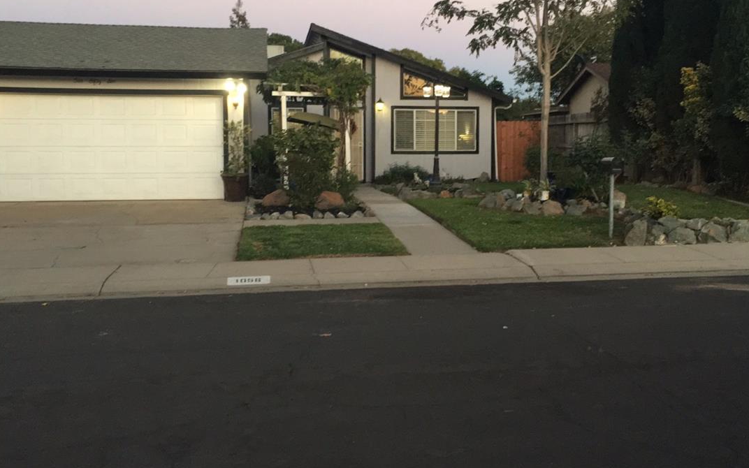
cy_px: 219
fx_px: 878
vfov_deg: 29.9
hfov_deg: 46.1
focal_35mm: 43
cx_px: 417
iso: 100
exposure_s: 1/30
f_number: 2.2
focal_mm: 4.15
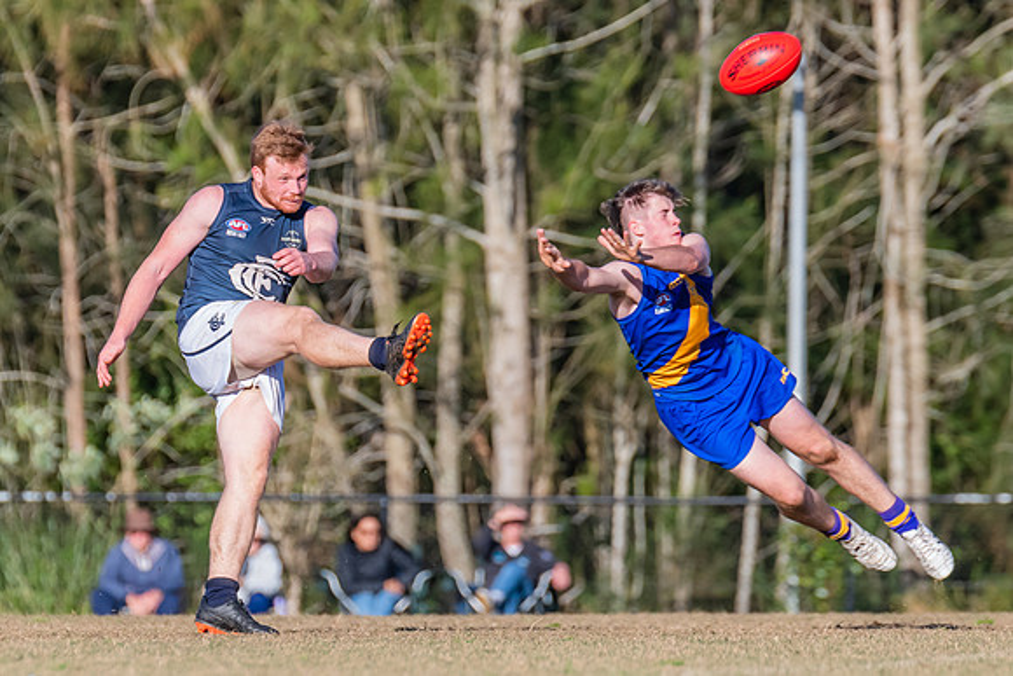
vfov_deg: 2.2
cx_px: 302
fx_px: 17220
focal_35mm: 612
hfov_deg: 3.4
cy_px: 367
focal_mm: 360
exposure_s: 1/2000
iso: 800
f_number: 7.1
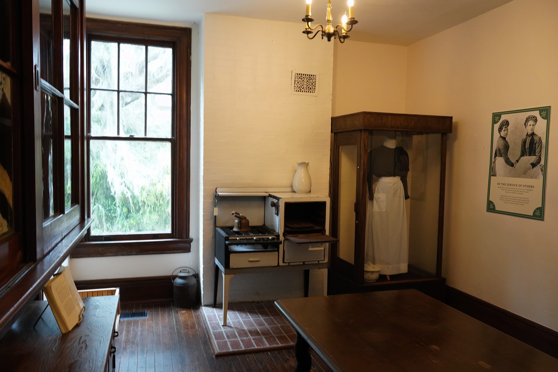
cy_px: 186
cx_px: 279
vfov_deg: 46.4
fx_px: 434
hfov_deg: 65.5
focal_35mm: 28
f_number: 7.1
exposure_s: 1/80
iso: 6400
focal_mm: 28
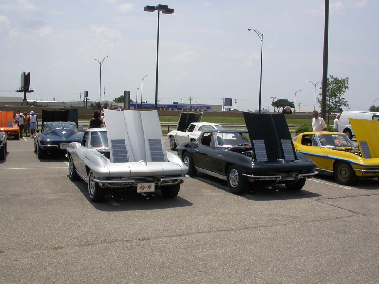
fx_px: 416
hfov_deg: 49.0
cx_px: 190
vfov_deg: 37.7
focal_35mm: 38
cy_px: 142
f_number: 7.5
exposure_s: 1/537
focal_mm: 7.85
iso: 100
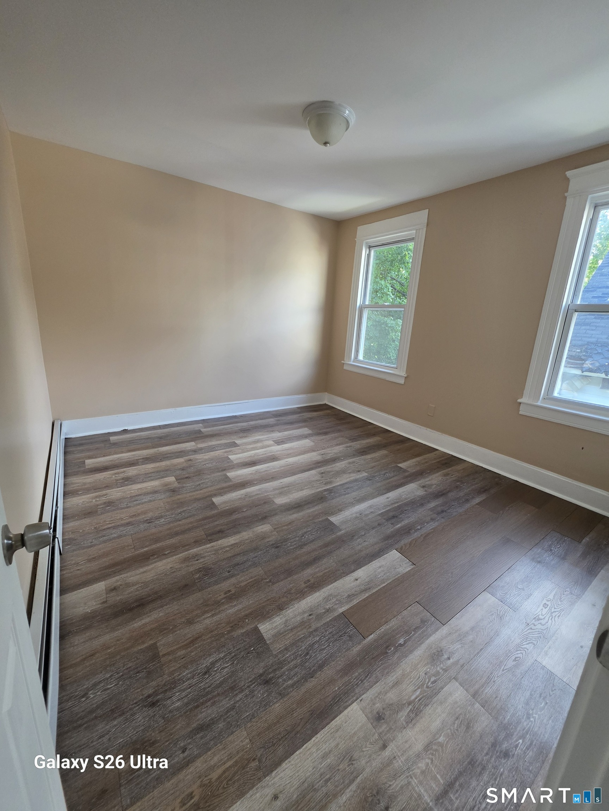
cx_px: 304
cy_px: 406
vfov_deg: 106.2
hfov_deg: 89.9
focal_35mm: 13
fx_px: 305
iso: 200
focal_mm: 2.2
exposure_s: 1/120
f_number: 1.9
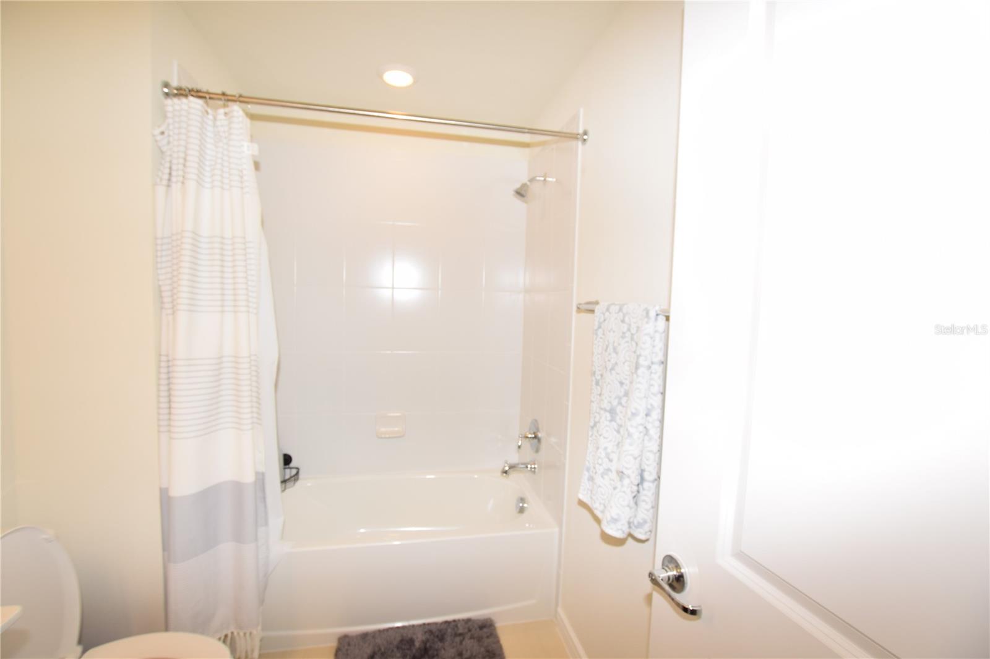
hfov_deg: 100.4
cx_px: 495
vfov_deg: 77.3
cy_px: 330
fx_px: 412
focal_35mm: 15
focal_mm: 10
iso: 400
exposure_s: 1/125
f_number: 5.6
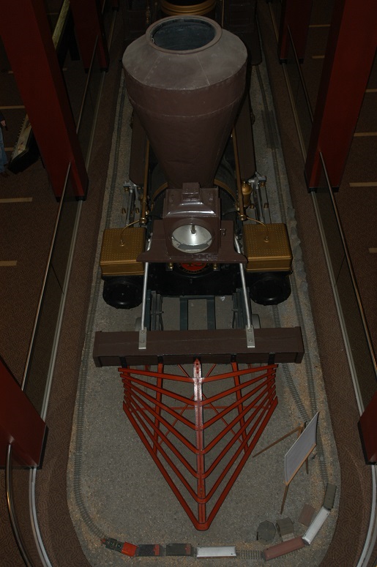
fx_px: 472
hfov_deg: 43.5
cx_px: 188
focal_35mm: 30
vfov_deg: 62.0
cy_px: 284
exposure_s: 1/180
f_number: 2.8
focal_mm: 20
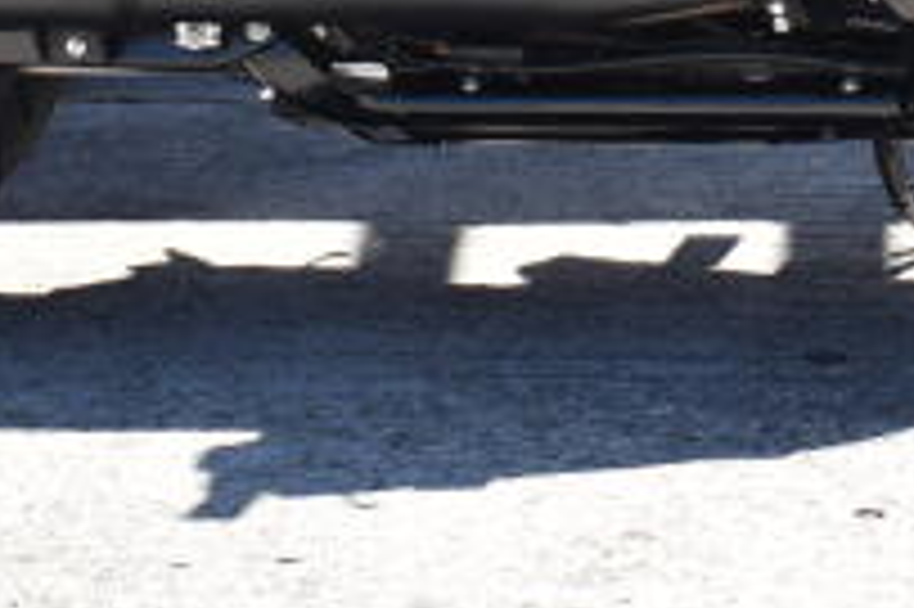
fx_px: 5708
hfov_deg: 9.1
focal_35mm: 225
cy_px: -459
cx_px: 738
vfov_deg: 6.0
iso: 200
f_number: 8
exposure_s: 1/250
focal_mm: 38
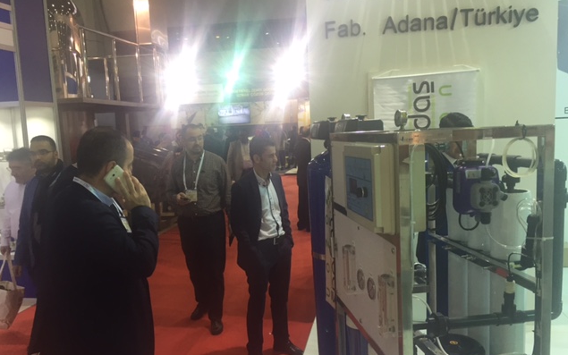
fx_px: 480
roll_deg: +2.5
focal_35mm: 31
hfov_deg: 61.2
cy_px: 195
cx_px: 284
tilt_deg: -8.3
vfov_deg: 40.6
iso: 50
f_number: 2.2
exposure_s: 1/33
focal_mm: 4.15
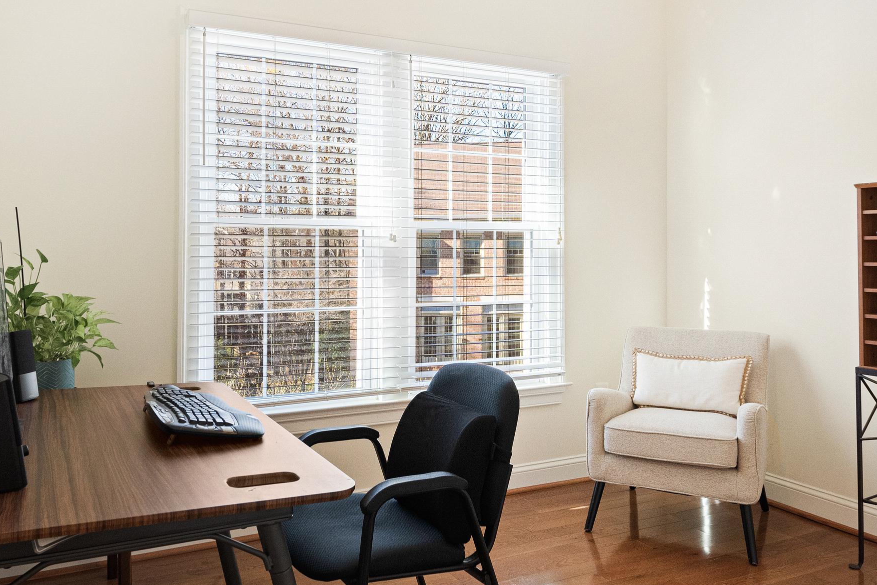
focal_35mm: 28
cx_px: 394
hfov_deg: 65.3
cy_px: 260
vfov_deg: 46.3
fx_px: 682
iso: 1250
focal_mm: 16
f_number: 8
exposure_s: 1/50
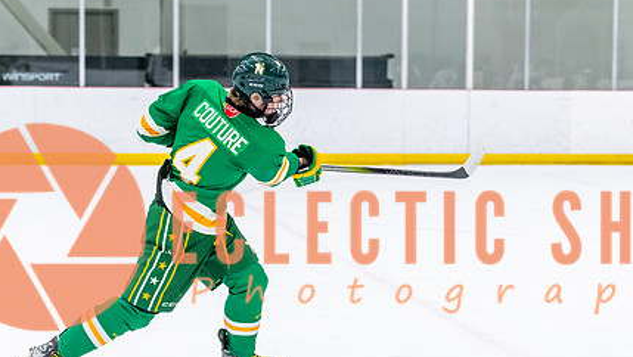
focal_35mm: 115
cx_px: 287
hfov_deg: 18.6
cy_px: 228
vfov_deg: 10.6
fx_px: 1932
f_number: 2.8
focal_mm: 70
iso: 4000
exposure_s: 1/800
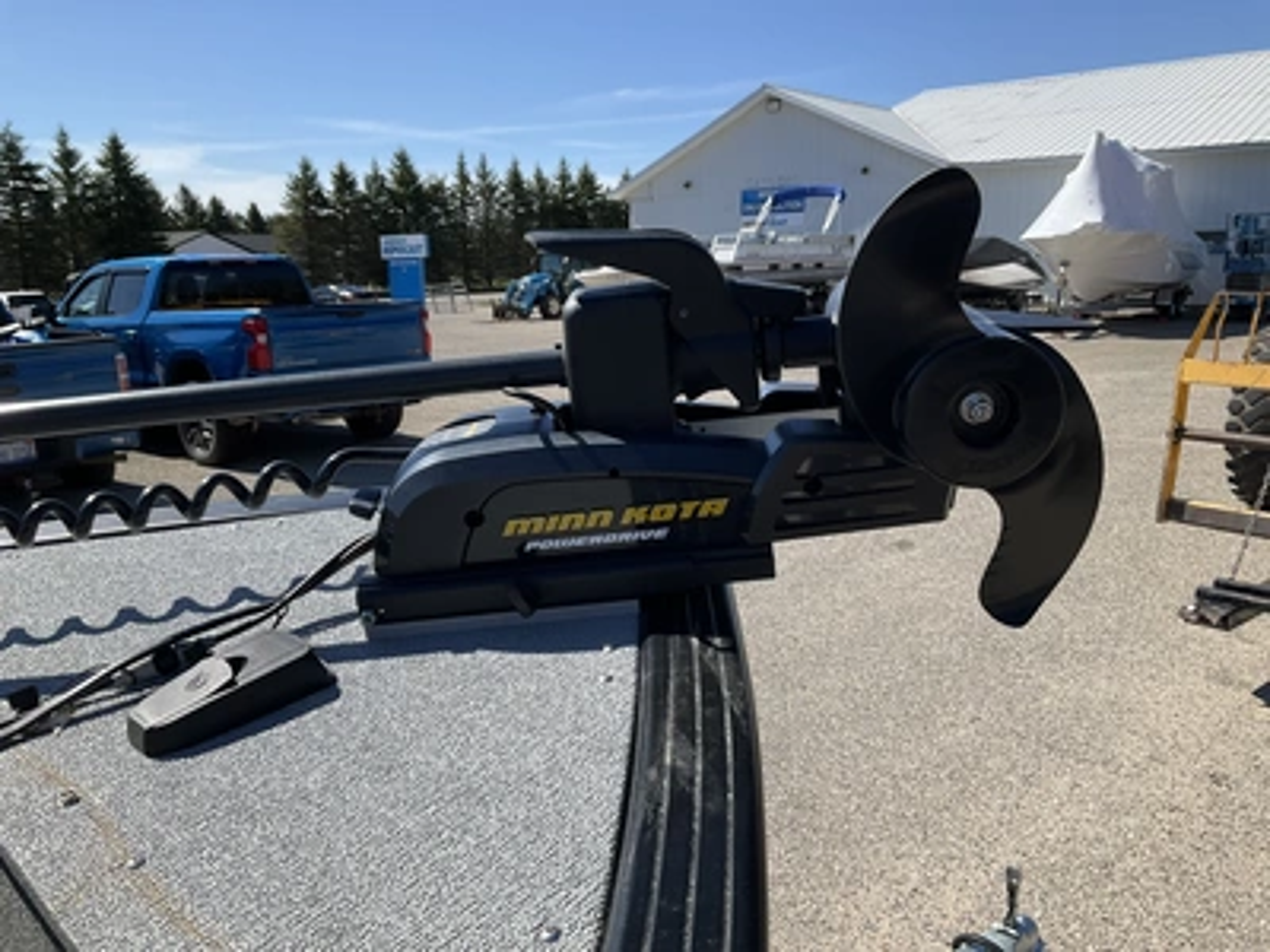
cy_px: 476
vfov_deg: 48.2
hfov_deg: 61.7
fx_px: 1064
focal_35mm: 29
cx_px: 635
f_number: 1.8
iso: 25
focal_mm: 3
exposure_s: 1/1912
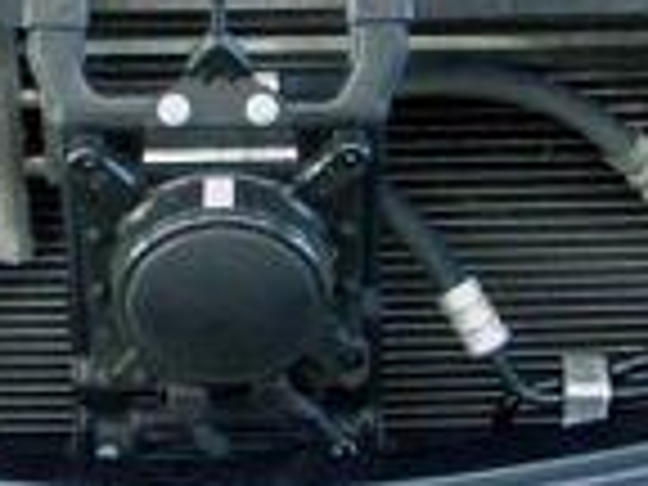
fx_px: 2040
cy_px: -90
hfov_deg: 18.0
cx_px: 230
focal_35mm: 109
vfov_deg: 13.2
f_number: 2.6
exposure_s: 1/25
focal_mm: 5.8
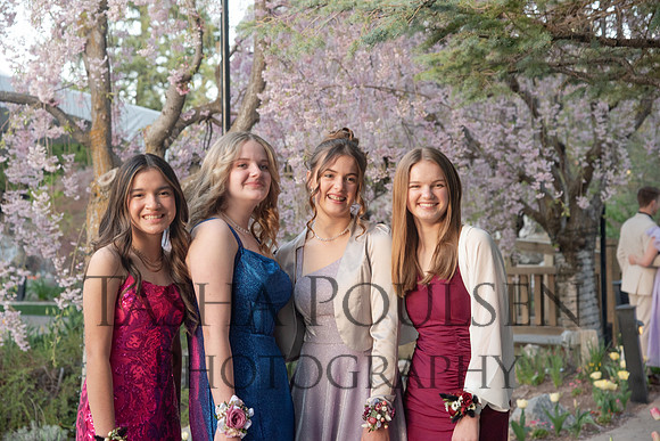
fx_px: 1375
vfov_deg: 18.2
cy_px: 220
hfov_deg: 27.0
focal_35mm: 75
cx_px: 330
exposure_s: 1/125
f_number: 5.6
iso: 800
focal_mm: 75
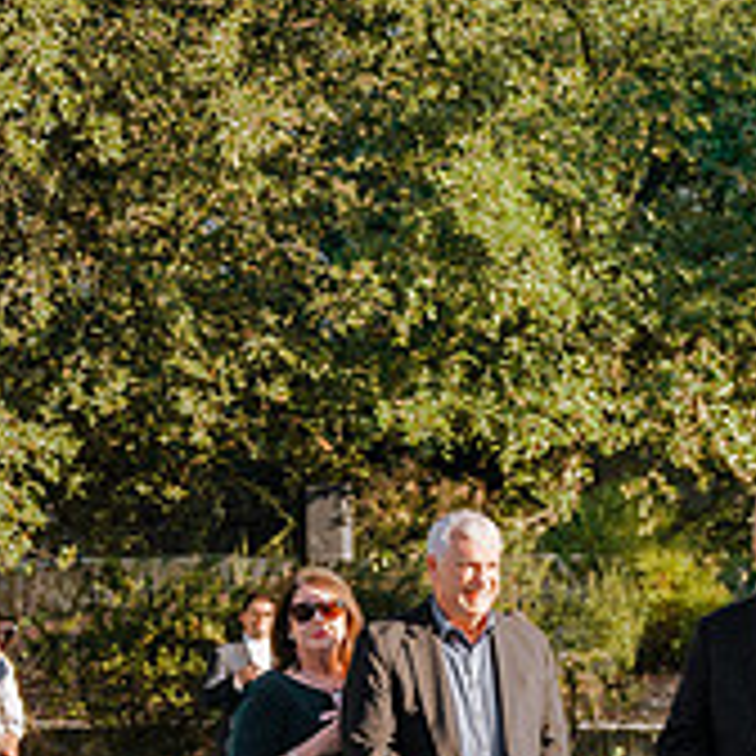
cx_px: 1080
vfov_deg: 14.6
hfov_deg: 13.9
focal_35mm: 119
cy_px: 475
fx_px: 2940
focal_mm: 38
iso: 200
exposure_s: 1/2500
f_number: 2.8
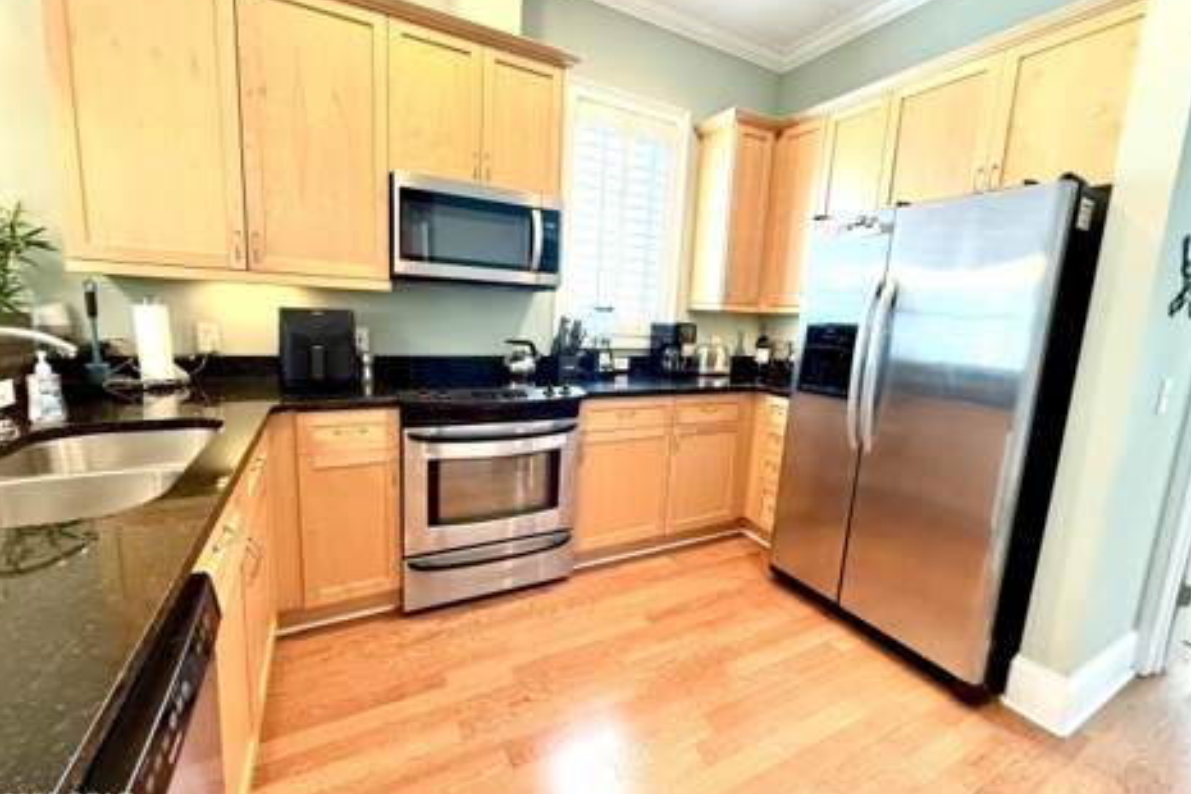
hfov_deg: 100.4
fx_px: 496
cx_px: 594
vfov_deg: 77.3
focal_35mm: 15
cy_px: 383
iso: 400
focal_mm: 2.22
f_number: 2.2
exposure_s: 1/60
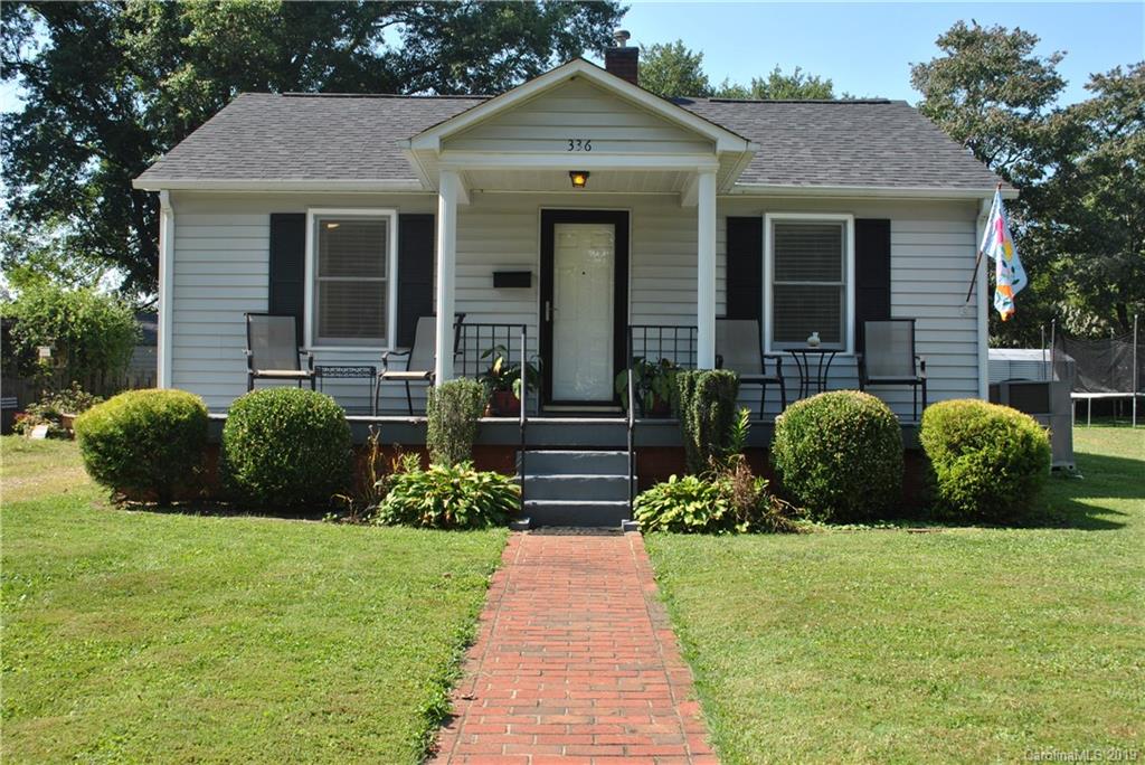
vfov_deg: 36.9
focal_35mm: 36
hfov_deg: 53.1
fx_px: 1146
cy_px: 382
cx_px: 572
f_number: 8
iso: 100
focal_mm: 24
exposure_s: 1/125
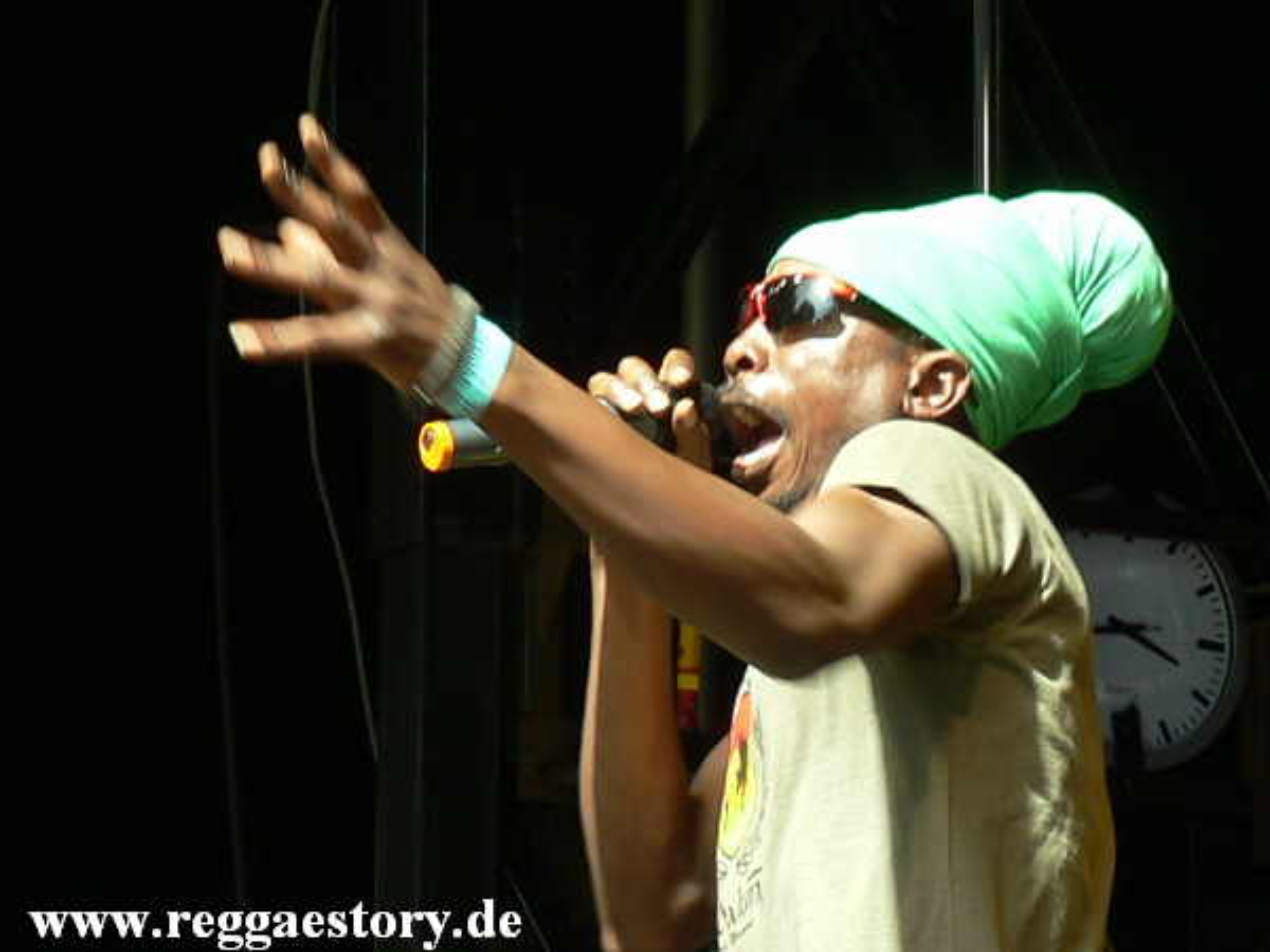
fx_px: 2752
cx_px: 635
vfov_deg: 19.6
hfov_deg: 26.0
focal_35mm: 75
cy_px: 476
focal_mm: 12.9
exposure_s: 1/100
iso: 64
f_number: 3.6
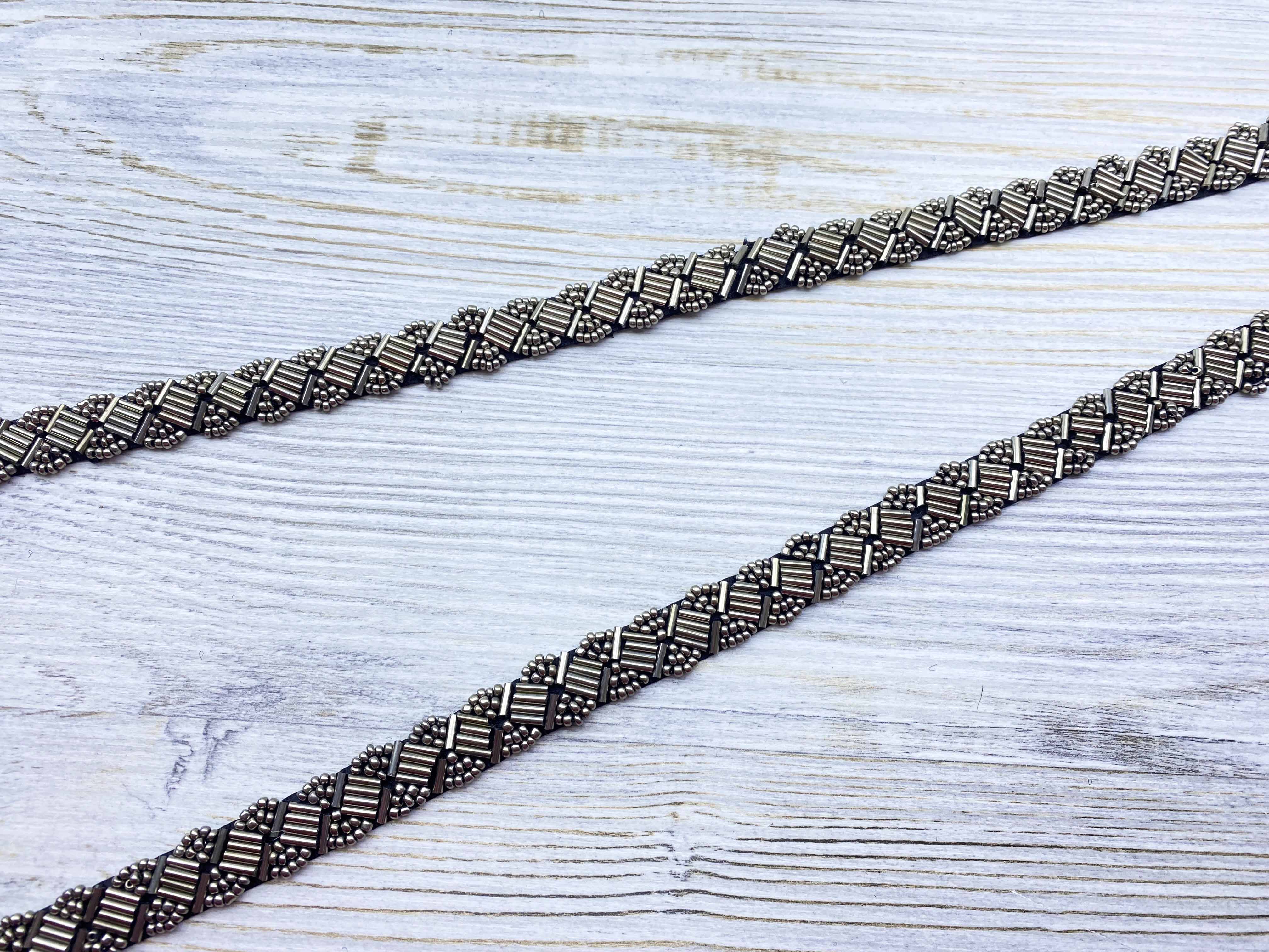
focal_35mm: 26
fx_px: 953
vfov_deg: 53.1
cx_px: 634
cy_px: 476
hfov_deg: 67.3
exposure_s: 1/100
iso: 100
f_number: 1.8
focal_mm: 4.25
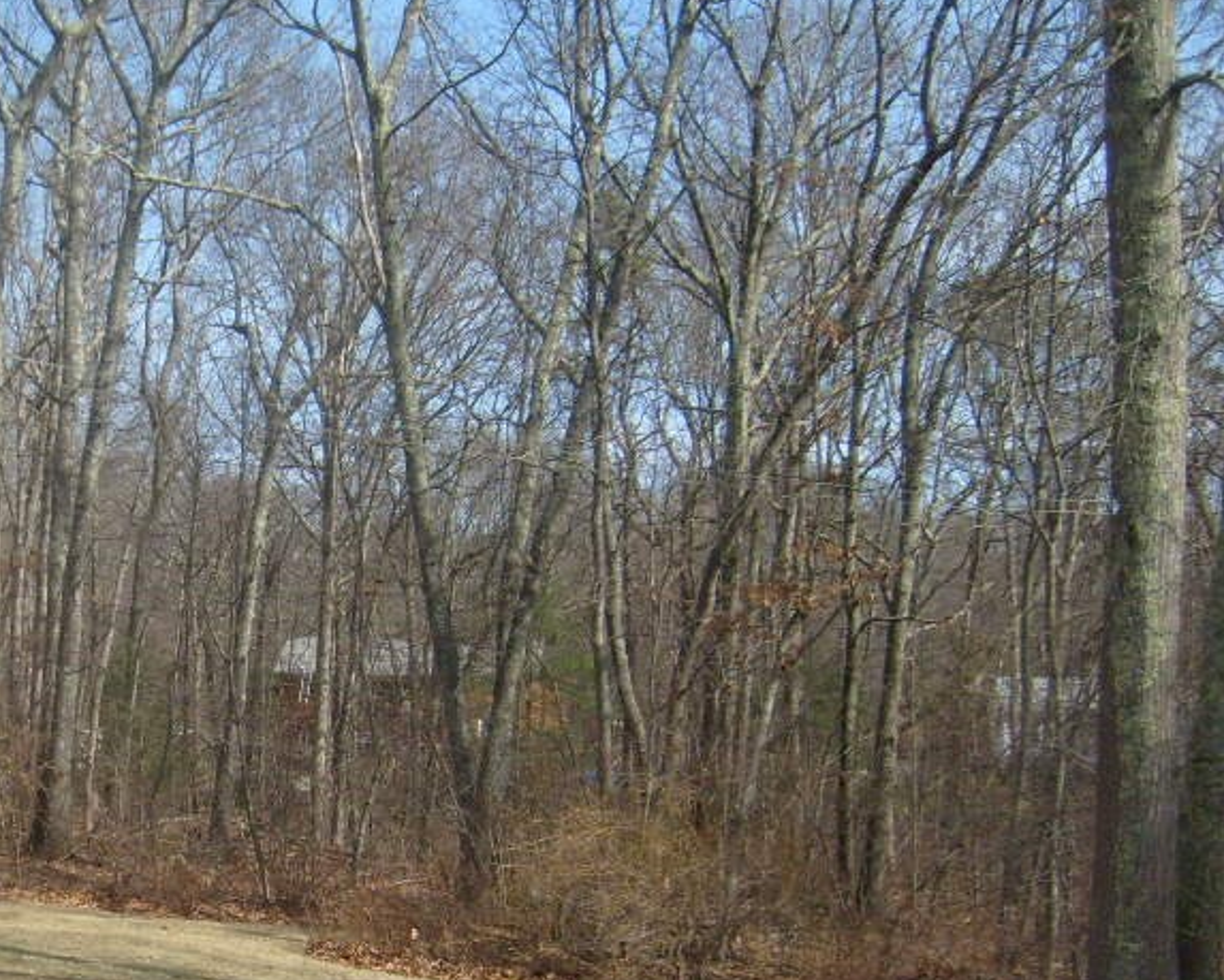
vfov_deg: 24.7
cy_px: 737
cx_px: 132
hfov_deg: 29.7
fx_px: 2211
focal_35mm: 61
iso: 80
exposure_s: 1/180
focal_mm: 5.8
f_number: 7.1
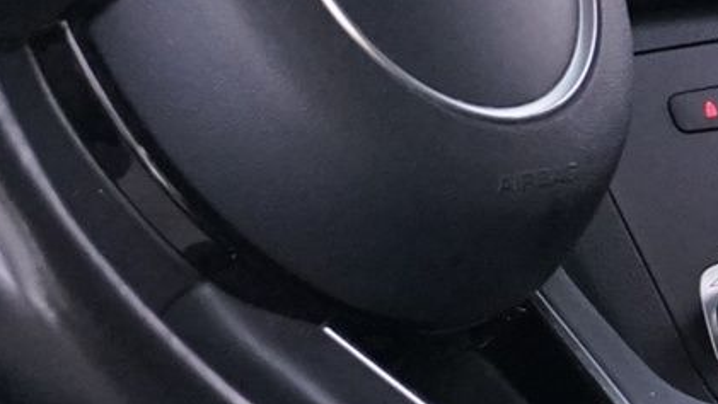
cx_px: 215
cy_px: 199
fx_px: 6741
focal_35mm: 354
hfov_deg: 6.1
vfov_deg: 3.4
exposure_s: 1/10
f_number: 6.3
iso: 3200
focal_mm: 57
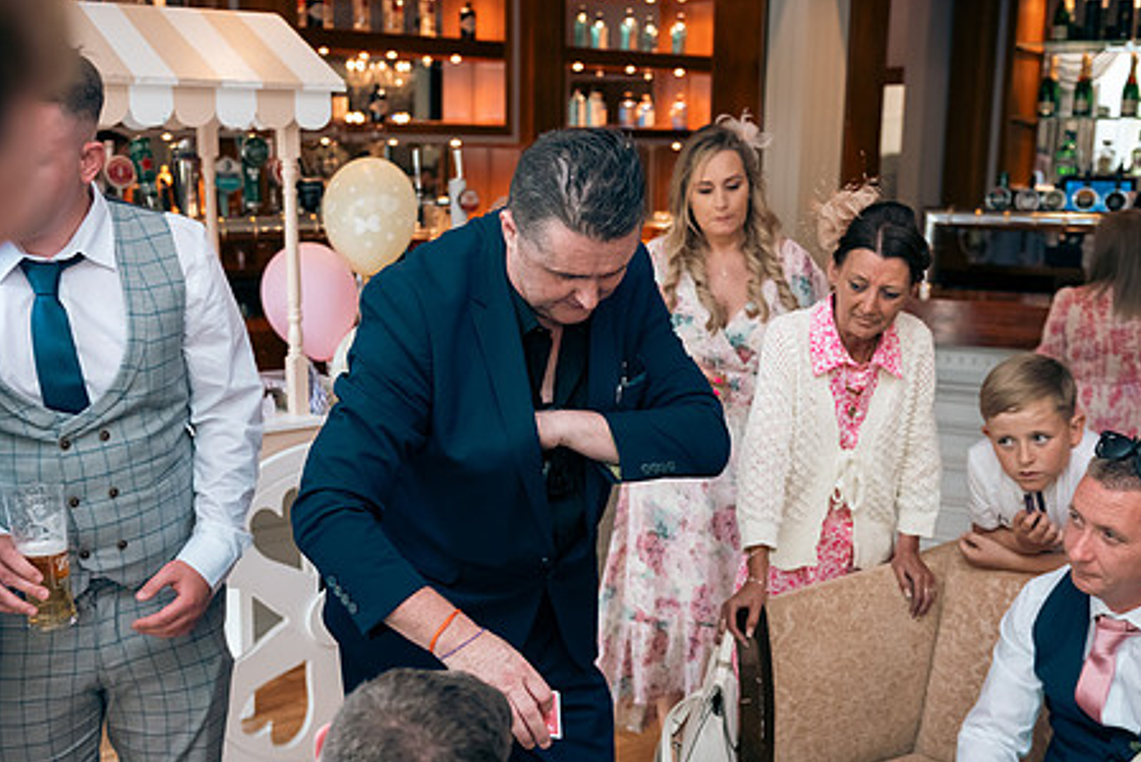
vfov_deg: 30.4
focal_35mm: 44
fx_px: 1395
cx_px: 573
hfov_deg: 44.5
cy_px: 480
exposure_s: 1/160
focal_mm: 34
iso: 800
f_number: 3.5
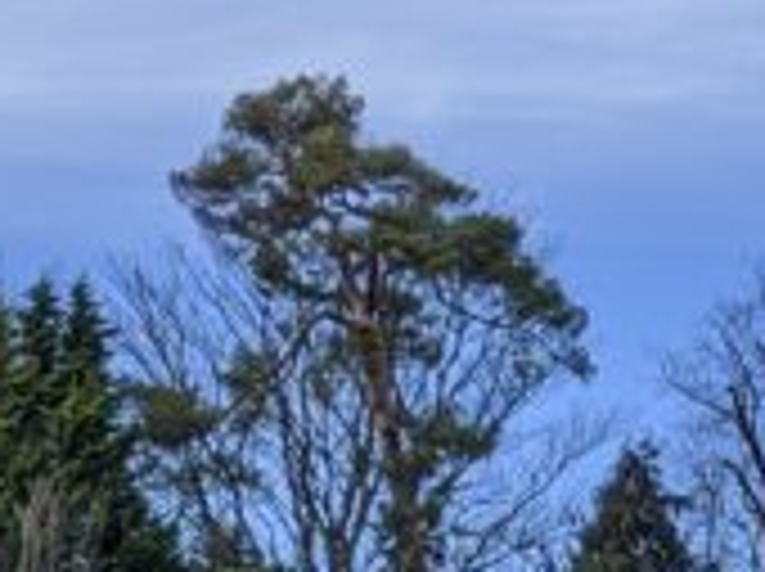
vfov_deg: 8.2
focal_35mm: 163
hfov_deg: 11.9
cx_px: 873
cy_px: 1464
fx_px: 3597
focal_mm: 4.44
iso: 56
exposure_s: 1/1957
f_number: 1.8
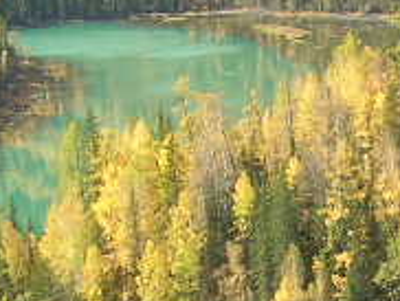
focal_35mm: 191
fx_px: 2210
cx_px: 400
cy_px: 292
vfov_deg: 7.8
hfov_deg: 10.3
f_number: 4.9
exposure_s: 1/110
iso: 50
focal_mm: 5.7
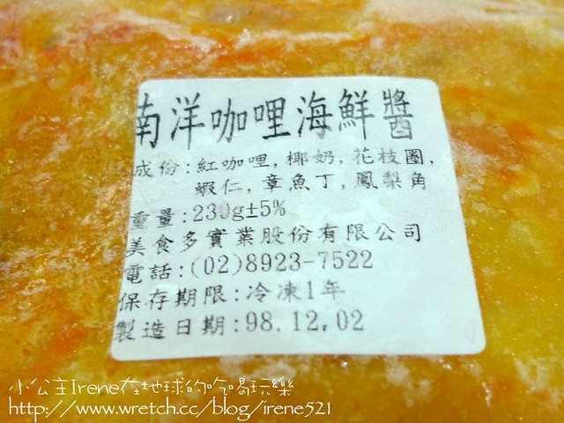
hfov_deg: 40.4
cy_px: 212
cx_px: 282
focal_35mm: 47
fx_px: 766
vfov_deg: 30.9
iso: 200
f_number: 2.1
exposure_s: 1/40
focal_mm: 5.4
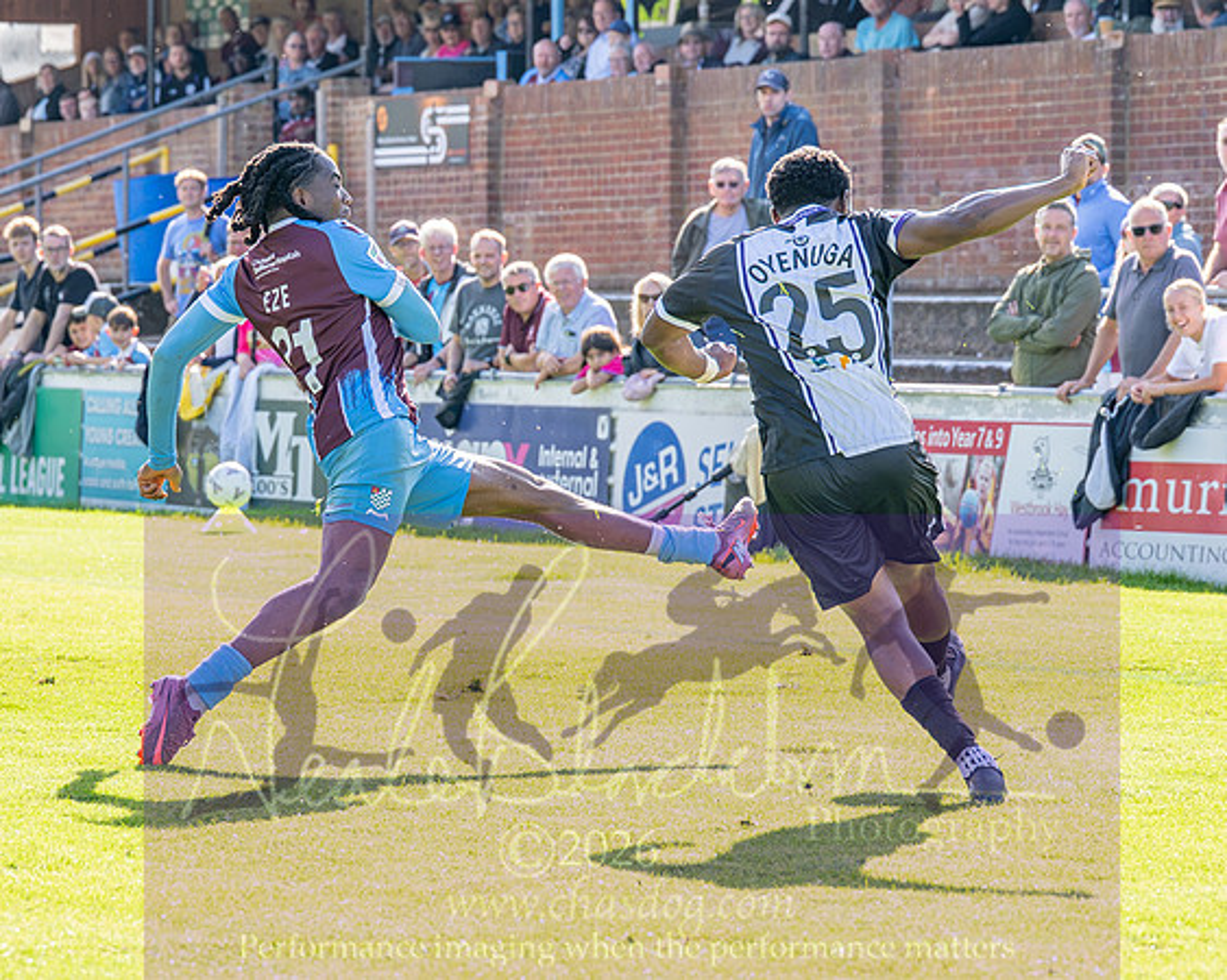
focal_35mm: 216
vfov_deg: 7.1
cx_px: 321
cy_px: 432
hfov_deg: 8.9
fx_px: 7850
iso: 400
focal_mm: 86
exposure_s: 1/2500
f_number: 4
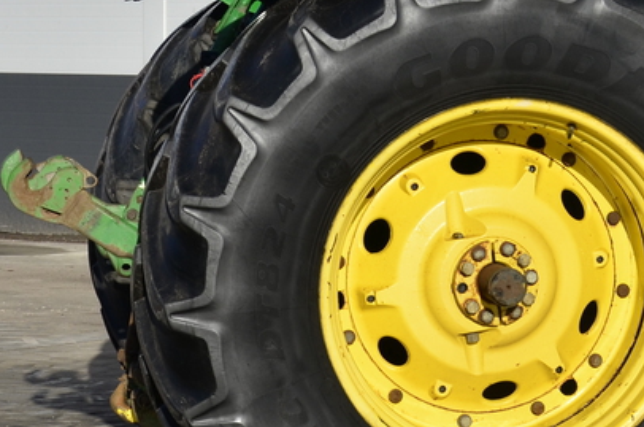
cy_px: 52
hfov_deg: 13.9
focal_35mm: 142
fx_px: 2535
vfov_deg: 9.6
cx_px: 825
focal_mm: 30
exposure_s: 1/1000
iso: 125
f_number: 6.3
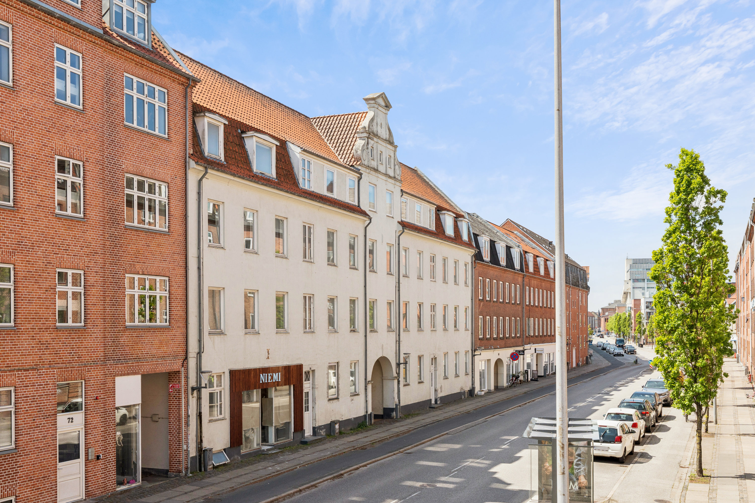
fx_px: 734
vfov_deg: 37.9
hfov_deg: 54.4
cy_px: 252
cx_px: 378
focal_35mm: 35
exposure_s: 1/400
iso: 400
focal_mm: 35
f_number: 10
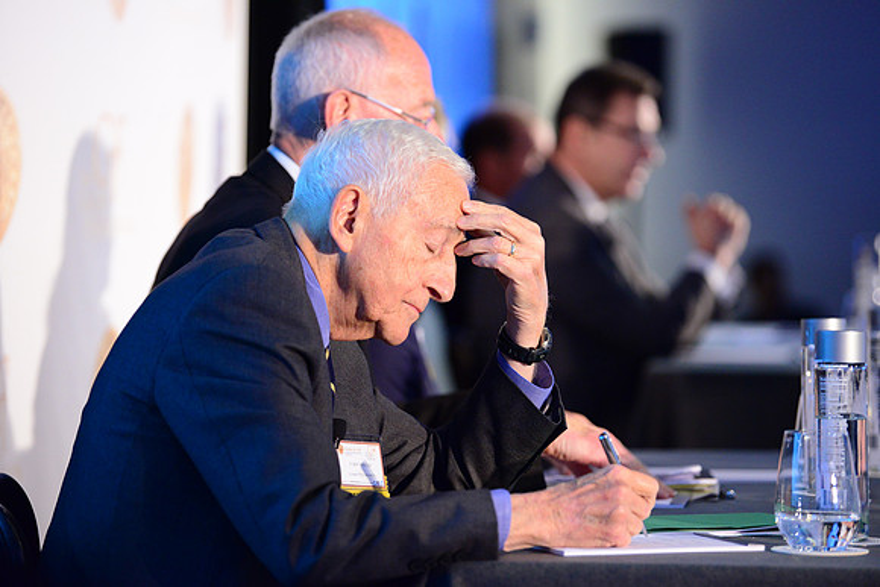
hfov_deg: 14.2
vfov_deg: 9.5
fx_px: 3545
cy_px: 294
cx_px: 440
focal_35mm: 145
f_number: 2.8
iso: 4000
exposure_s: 1/160
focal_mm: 145
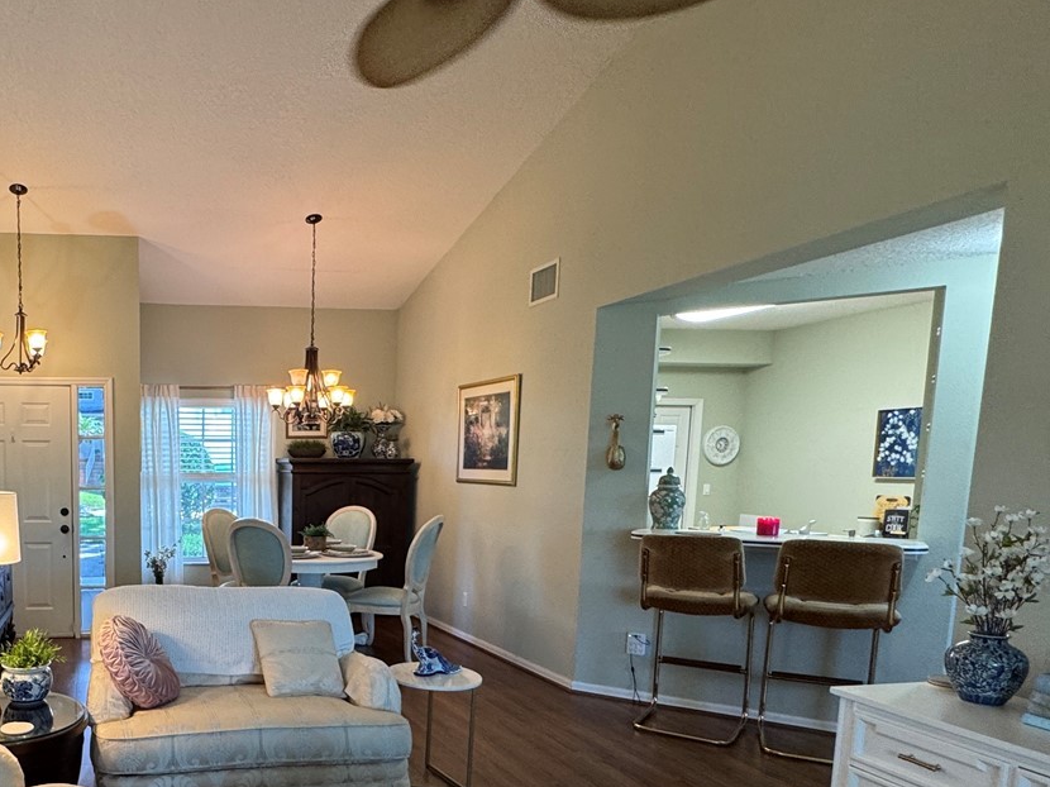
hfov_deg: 59.8
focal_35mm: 27
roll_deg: -0.5
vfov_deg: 49.8
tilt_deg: -7.5
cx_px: 200
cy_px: 566
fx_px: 819
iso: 160
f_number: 2.2
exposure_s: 1/60
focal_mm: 2.22
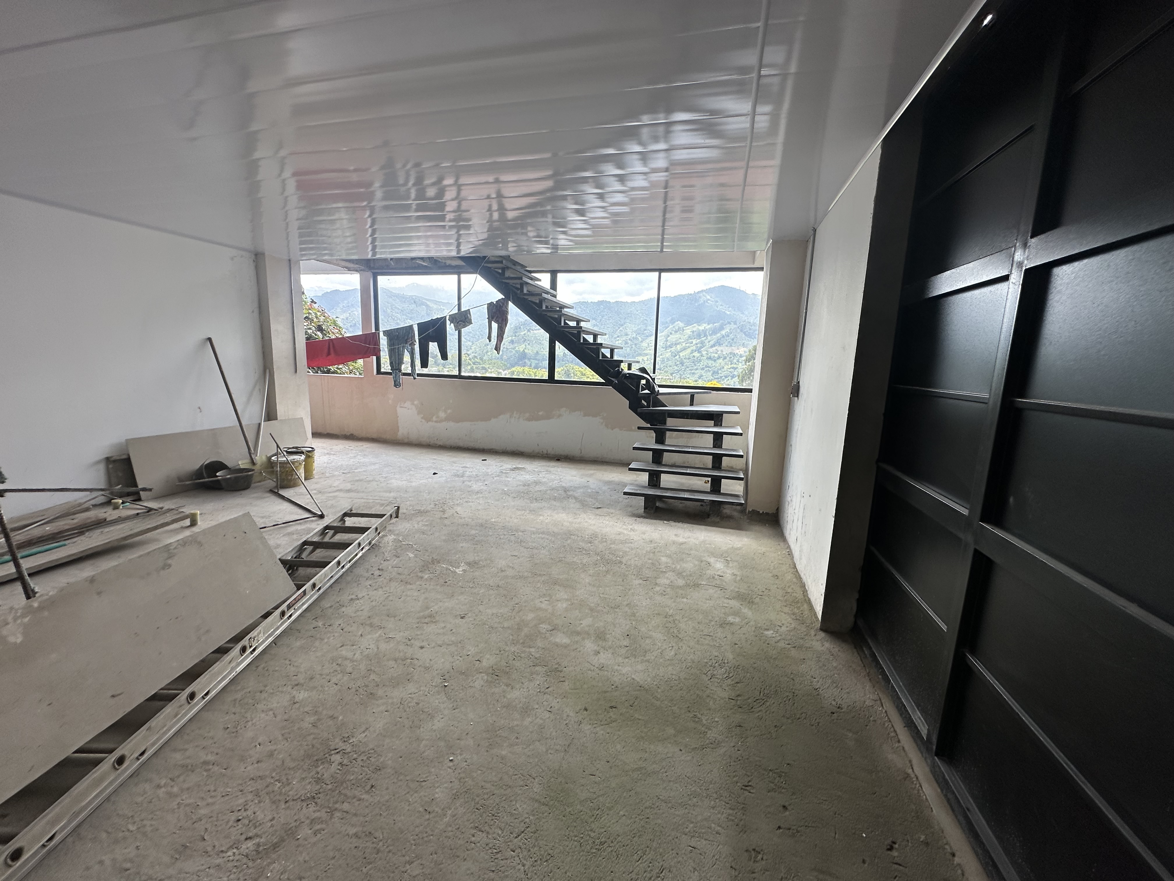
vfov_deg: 85.7
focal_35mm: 14
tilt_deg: -9.4
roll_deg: -1.9
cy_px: 440
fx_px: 475
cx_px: 587
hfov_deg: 102.1
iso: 40
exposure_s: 1/238
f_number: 2.2
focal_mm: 2.22
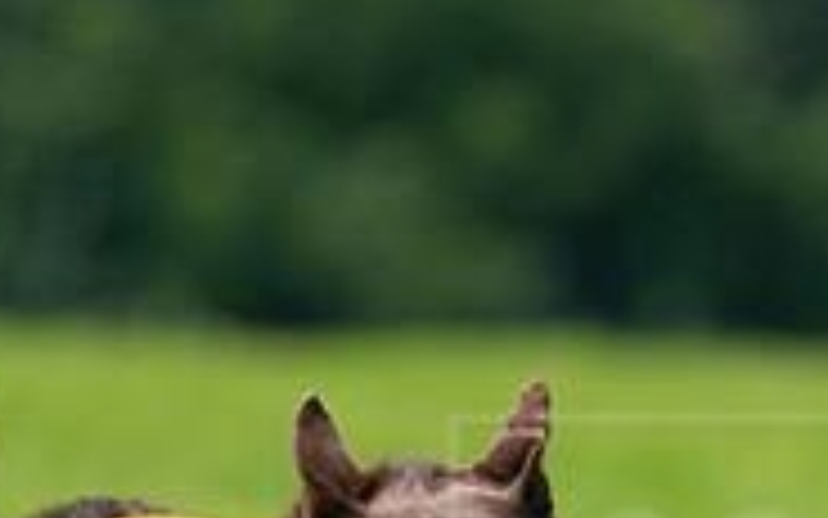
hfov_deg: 1.7
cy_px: 637
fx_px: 28320
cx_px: 878
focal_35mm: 1255
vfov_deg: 1.0
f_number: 6.3
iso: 1250
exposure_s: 1/4000
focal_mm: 391
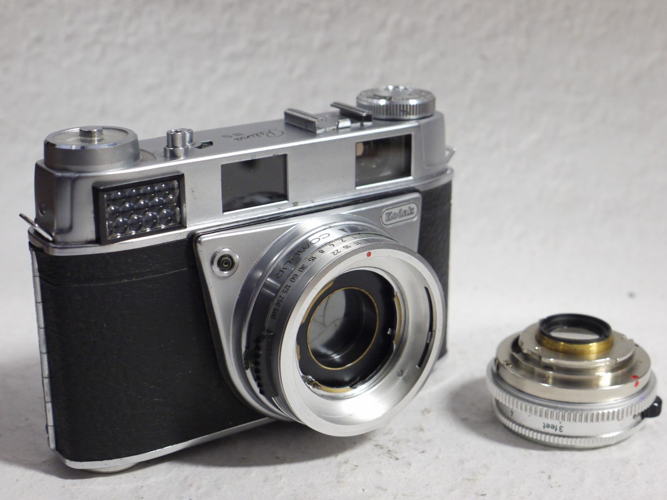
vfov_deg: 23.7
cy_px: 250
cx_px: 334
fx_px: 1195
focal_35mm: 62
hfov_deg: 31.2
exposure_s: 1/15
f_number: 5.6
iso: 800
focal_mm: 31
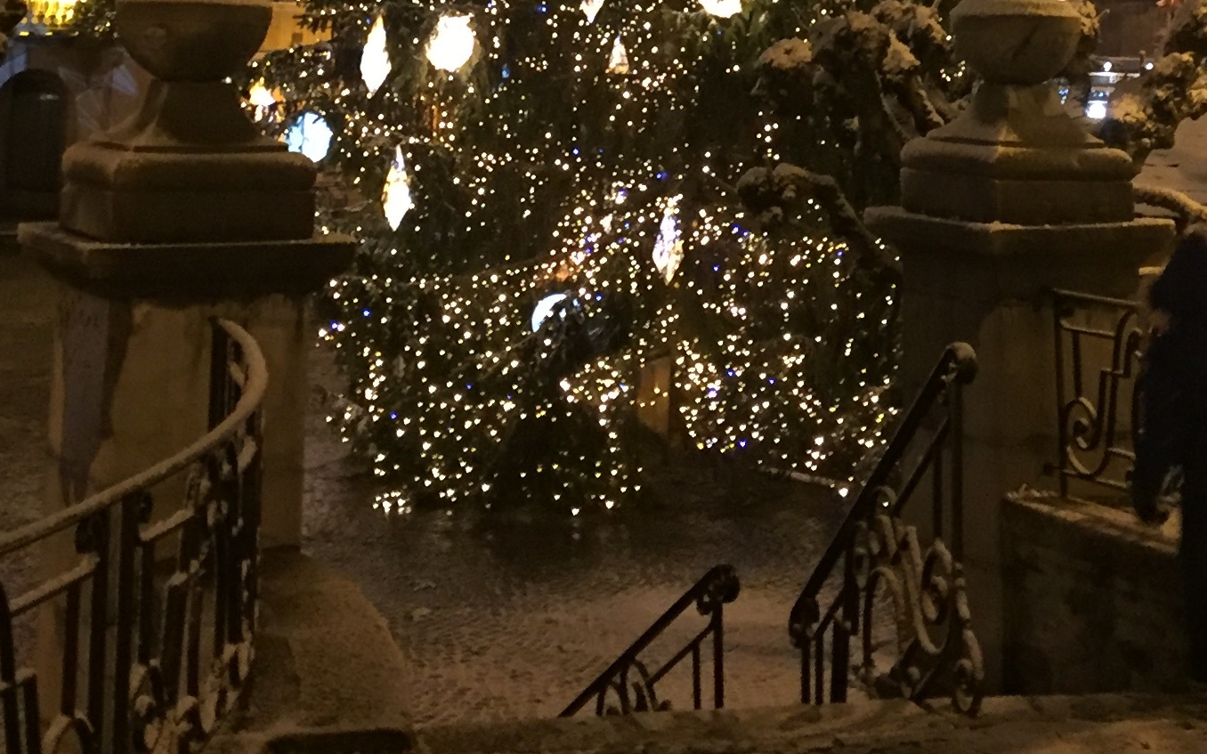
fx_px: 2434
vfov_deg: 16.4
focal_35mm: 74
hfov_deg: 27.8
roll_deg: -0.9
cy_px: -297
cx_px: 701
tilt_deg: +7.8
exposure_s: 1/20
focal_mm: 4.15
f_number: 2.2
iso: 250
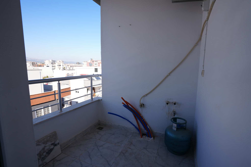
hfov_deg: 93.3
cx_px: 126
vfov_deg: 70.4
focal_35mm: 17
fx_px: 119
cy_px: 84
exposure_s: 1/125
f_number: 8
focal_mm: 17
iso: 100
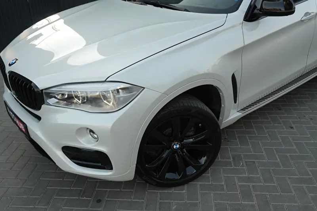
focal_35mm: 34
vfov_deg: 38.3
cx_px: 158
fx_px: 304
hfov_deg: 55.1
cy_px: 106
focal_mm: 23
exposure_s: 1/100
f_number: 5
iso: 100
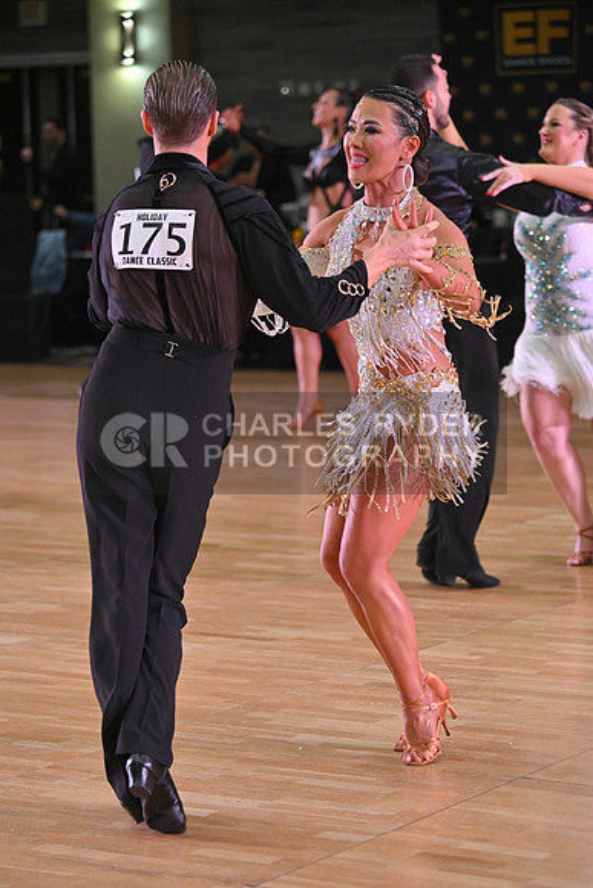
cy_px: 444
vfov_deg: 17.1
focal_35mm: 120
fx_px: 2963
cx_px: 296
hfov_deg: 11.4
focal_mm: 120
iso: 3200
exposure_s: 1/400
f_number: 4
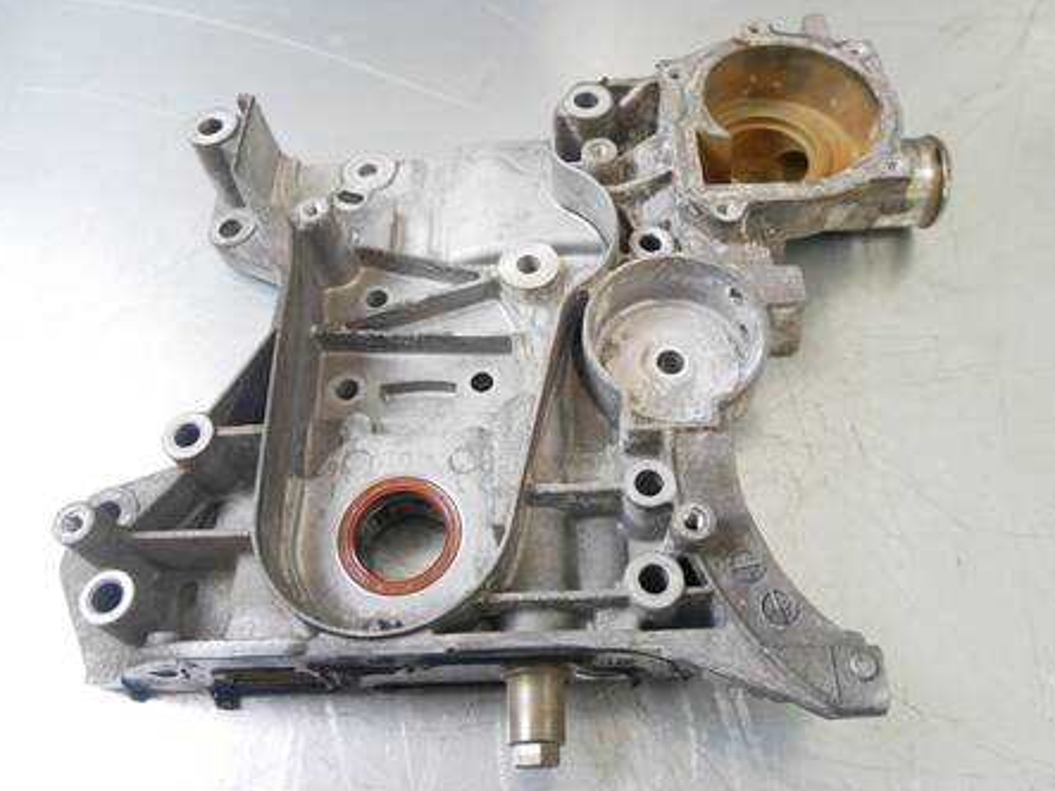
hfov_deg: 67.3
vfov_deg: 53.0
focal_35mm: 26
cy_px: 369
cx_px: 557
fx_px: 792
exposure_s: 1/60
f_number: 3.5
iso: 1600
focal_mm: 12
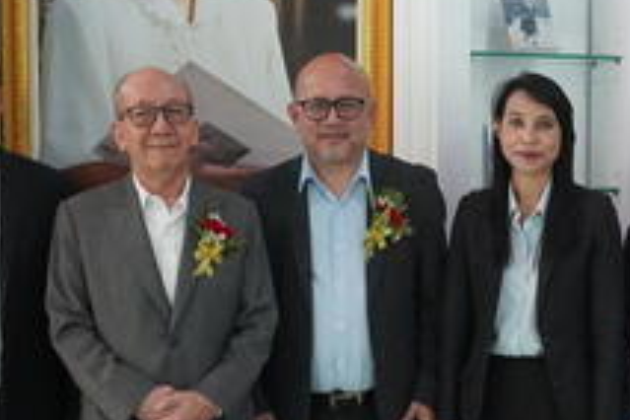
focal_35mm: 72
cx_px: 506
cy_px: 232
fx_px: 1260
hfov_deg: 27.5
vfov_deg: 18.9
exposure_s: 1/160
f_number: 4
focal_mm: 16
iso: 2500
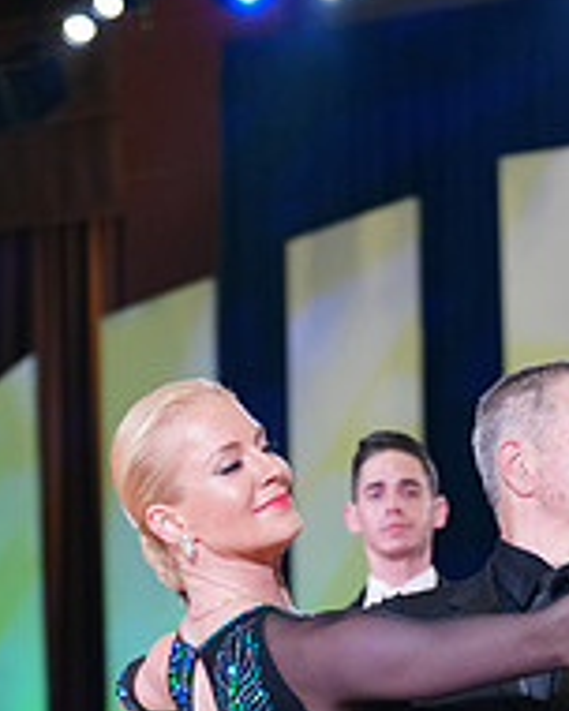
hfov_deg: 7.1
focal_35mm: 218
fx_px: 4589
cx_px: 440
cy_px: 1025
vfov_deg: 8.7
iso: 2000
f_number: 2.8
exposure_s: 1/400
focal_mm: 76
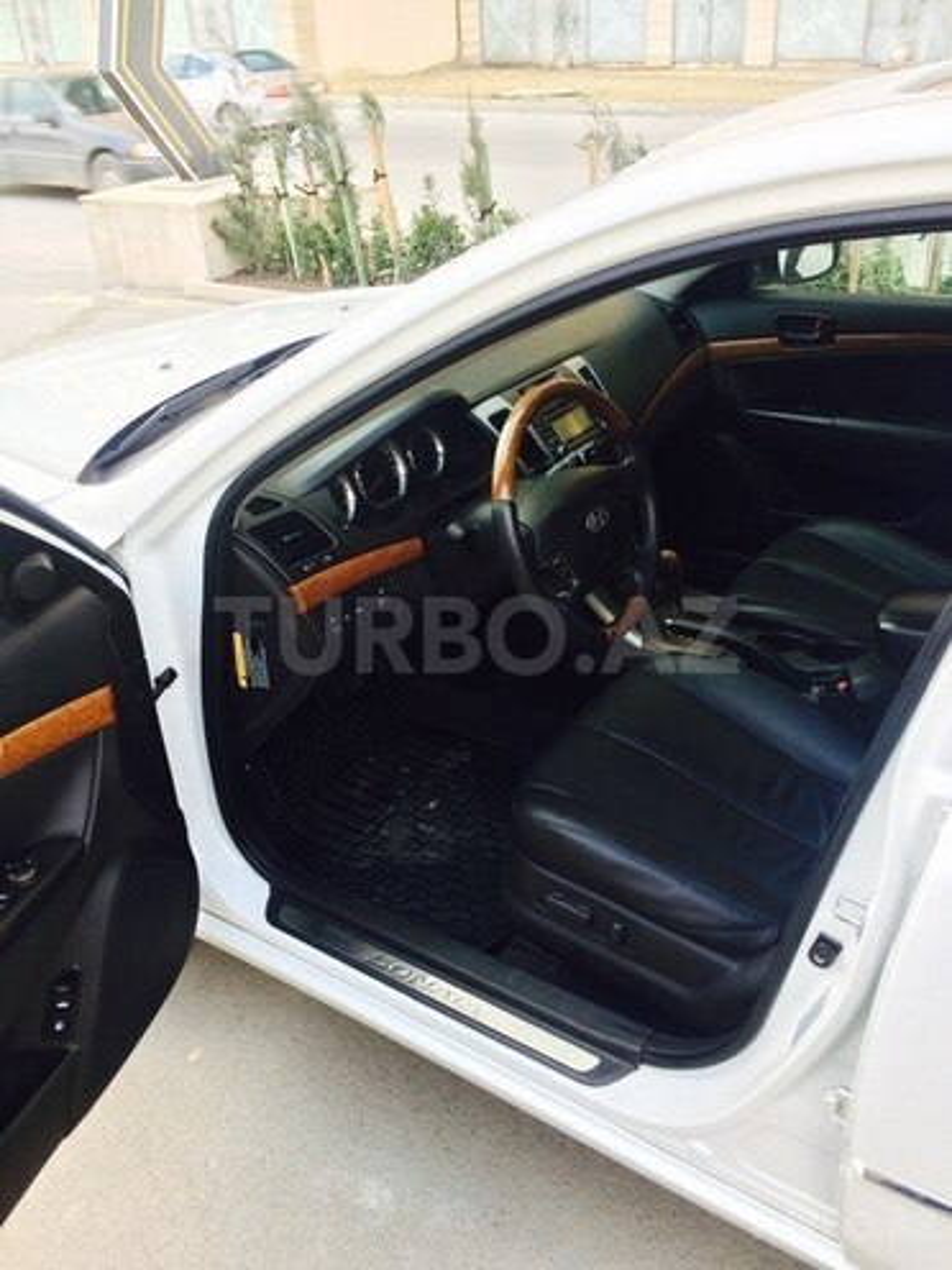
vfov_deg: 61.7
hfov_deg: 48.2
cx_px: 476
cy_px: 635
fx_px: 1063
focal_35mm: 29
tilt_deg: -30.1
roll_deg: +4.9
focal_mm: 4.15
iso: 50
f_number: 2.2
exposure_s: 1/100
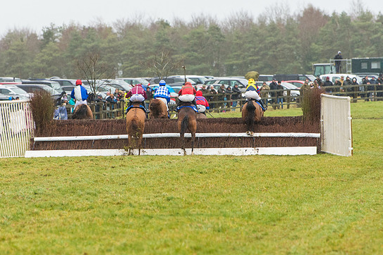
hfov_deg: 5.8
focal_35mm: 353
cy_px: 120
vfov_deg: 3.9
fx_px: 3755
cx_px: 179
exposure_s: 1/1000
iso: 1000
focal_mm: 200
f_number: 4
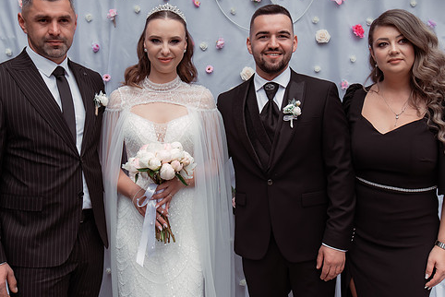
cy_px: 147
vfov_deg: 32.7
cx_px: 217
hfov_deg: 47.4
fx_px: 507
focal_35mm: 41
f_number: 4.5
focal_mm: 30
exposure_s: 1/400
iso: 200
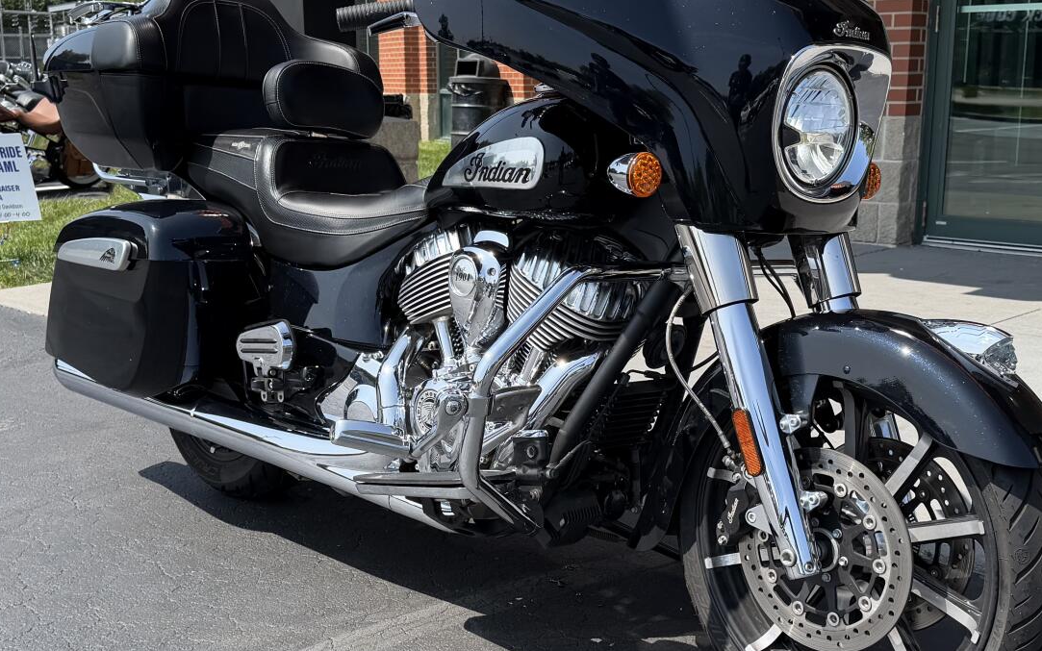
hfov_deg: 42.6
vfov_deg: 27.4
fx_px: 1335
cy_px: 366
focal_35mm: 47
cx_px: 491
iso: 80
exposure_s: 1/2801
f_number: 1.78
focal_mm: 6.76
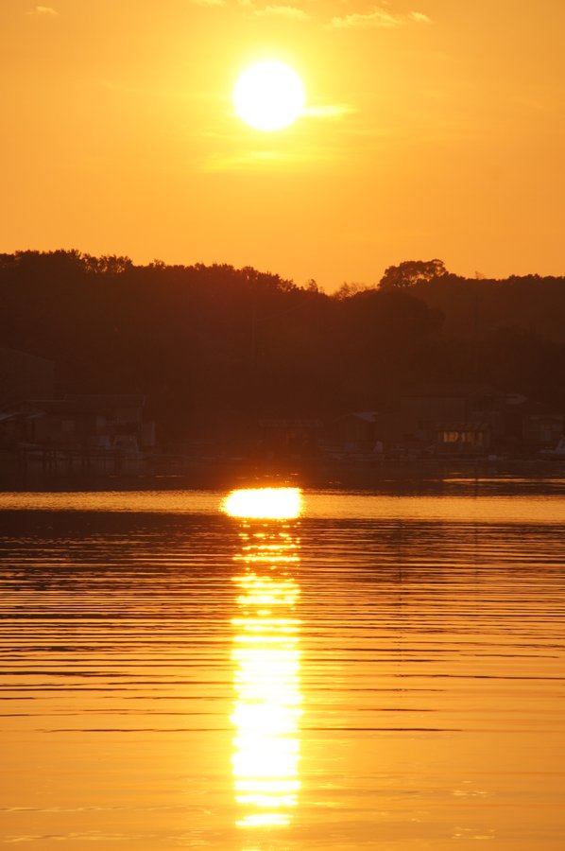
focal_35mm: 300
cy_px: 426
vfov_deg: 6.9
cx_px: 282
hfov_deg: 4.6
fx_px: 7078
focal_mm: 200
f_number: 9
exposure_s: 1/500
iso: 200
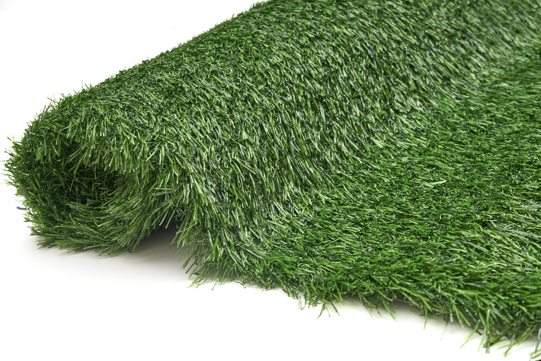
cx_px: 270
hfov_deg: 28.8
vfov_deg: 19.5
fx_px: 1052
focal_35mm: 70
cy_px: 180
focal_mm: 70
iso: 320
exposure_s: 1/200
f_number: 9
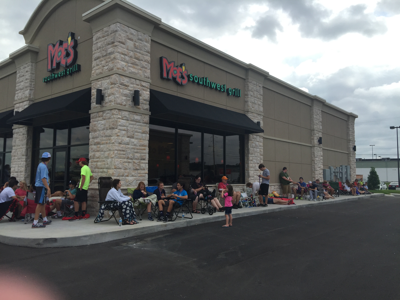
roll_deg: -1.8
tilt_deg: +4.9
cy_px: 150
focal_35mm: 29
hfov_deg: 61.7
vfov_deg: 48.2
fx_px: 335
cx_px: 200
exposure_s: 1/1721
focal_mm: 4.15
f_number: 2.2
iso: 32
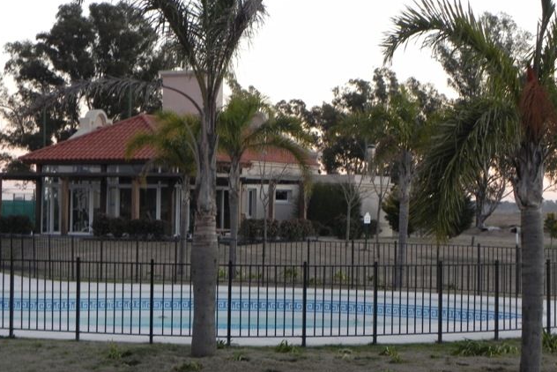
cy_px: 177
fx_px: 1548
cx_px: 276
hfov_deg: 20.4
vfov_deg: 13.7
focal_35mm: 100
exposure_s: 1/30
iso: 221
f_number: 4
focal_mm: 16.9
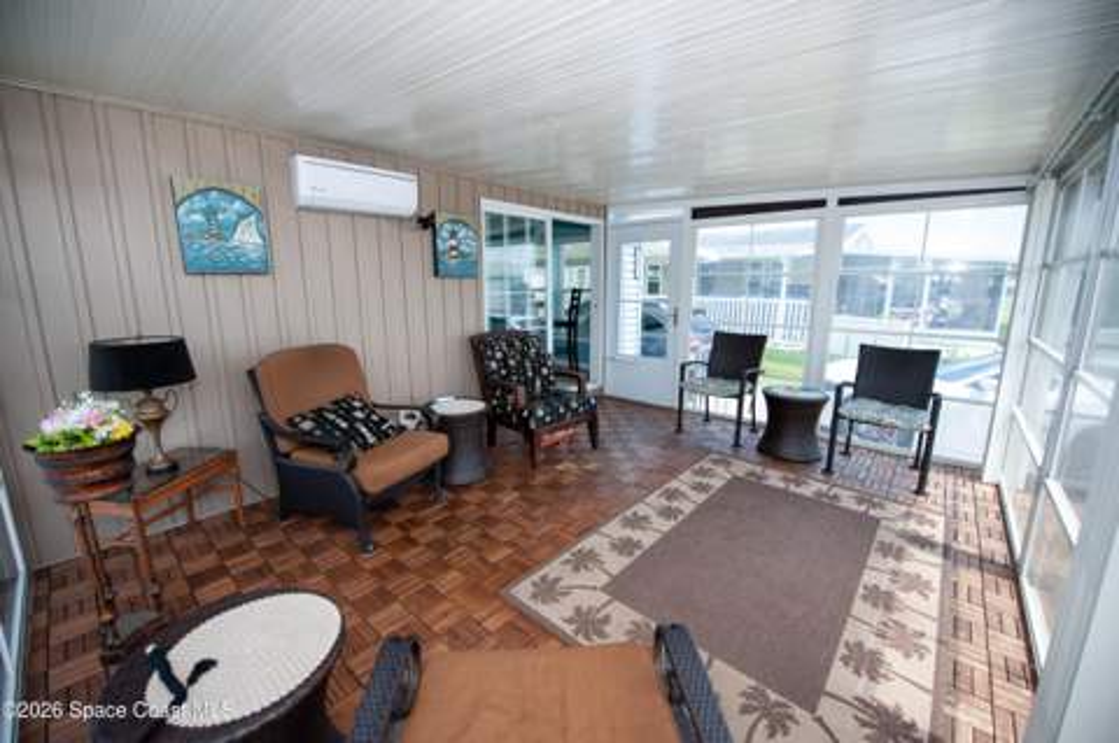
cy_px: 372
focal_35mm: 14
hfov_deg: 104.3
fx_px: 435
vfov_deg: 81.1
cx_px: 560
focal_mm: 14
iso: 1250
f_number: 3.2
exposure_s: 1/3200
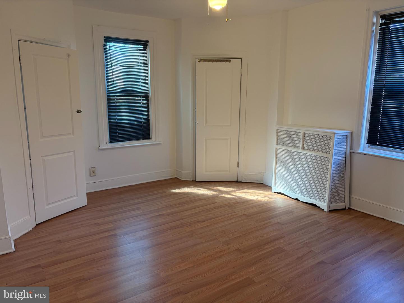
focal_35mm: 26
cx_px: 202
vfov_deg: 53.1
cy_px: 152
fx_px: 303
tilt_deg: -10.6
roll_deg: +0.5
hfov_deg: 67.3
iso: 160
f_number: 1.6
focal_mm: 5.96
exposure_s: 1/60
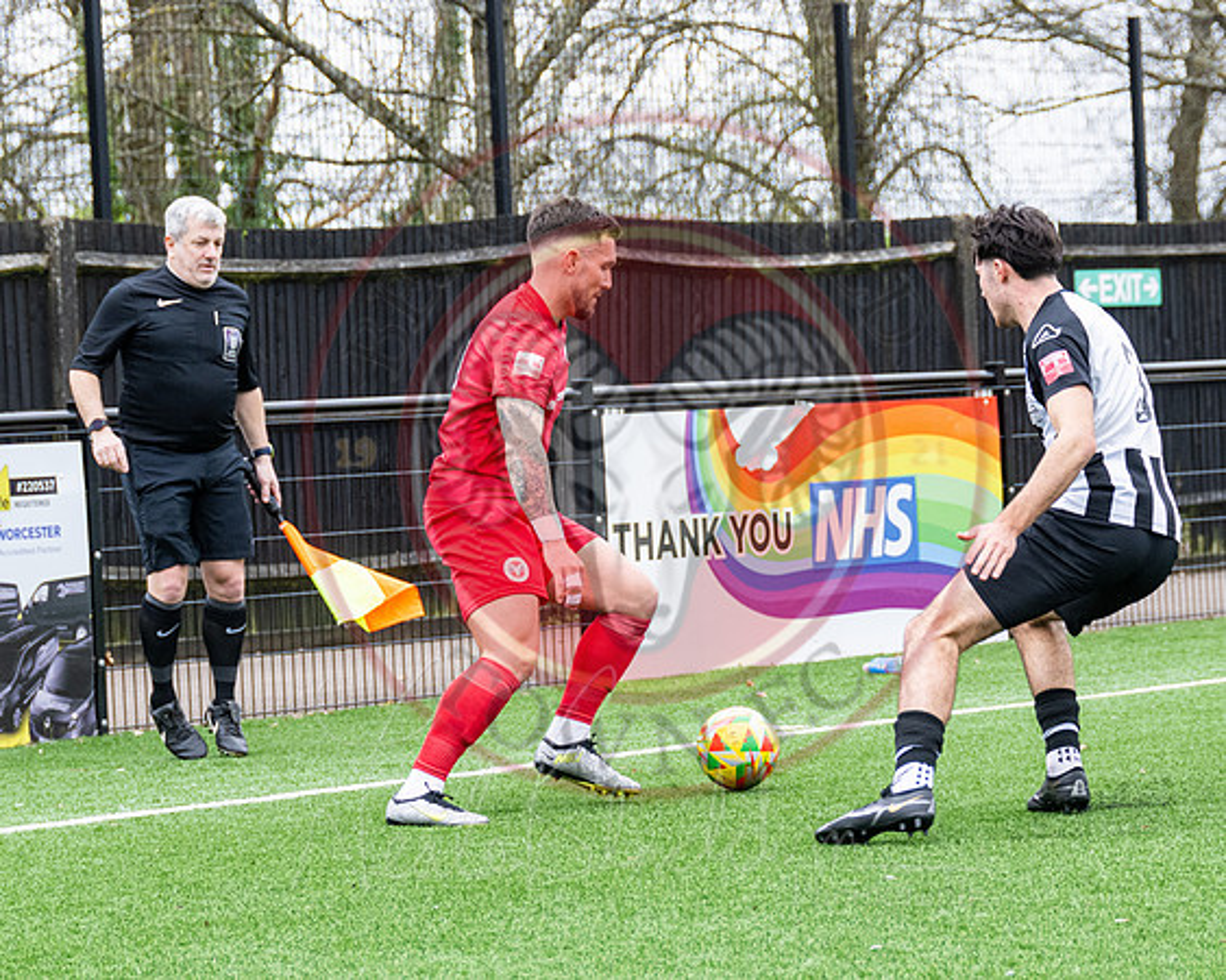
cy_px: 504
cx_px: 546
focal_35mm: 135
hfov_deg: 14.3
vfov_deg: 11.4
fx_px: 4892
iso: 800
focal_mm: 74
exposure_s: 1/1000
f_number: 4
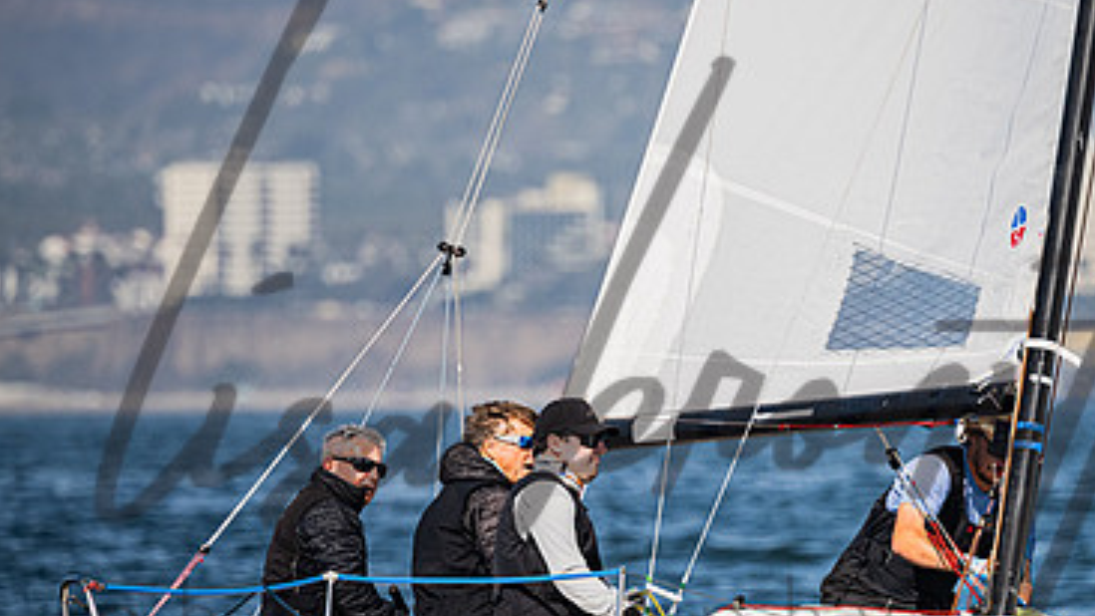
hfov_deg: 3.1
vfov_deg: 1.8
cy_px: 397
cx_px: 745
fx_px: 19979
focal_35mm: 688
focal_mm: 400
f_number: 5.6
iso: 320
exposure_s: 1/1600
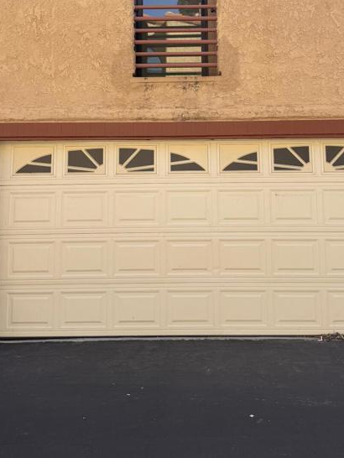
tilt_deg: +6.5
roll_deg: +1.1
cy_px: 118
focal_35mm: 45
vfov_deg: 40.9
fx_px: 596
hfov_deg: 32.2
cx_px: 184
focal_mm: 6.76
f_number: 1.78
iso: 80
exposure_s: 1/1721
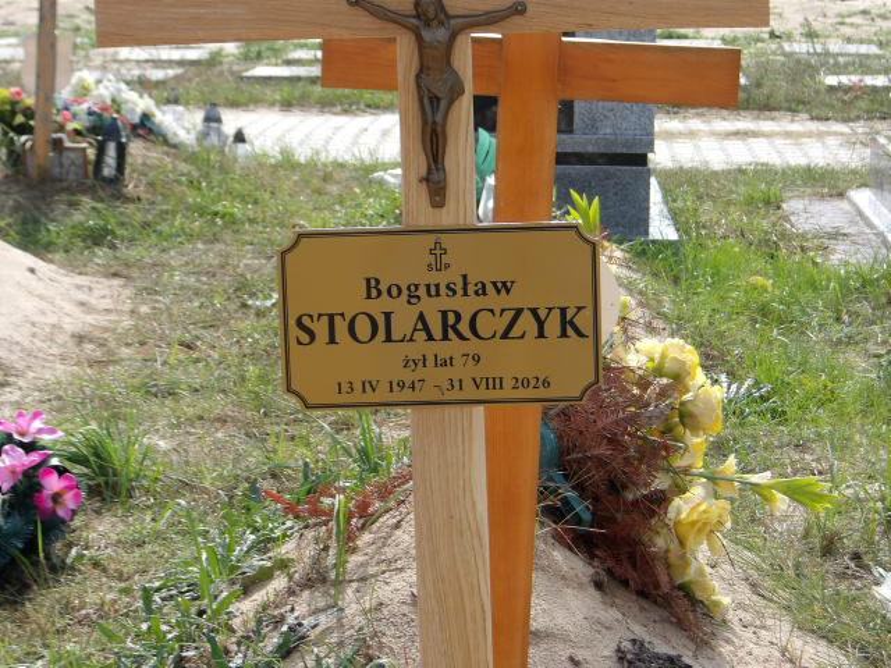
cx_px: 446
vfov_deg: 13.7
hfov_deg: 18.2
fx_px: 2780
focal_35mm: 108
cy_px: 334
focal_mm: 19.6
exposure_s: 1/190
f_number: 6.6
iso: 100
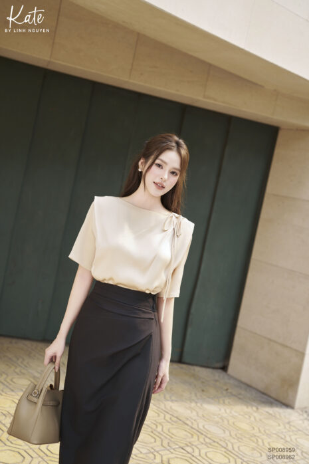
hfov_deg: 27.0
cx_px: 154
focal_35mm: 50
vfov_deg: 39.6
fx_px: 644
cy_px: 232
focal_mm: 50
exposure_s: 1/320
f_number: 2.8
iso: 320
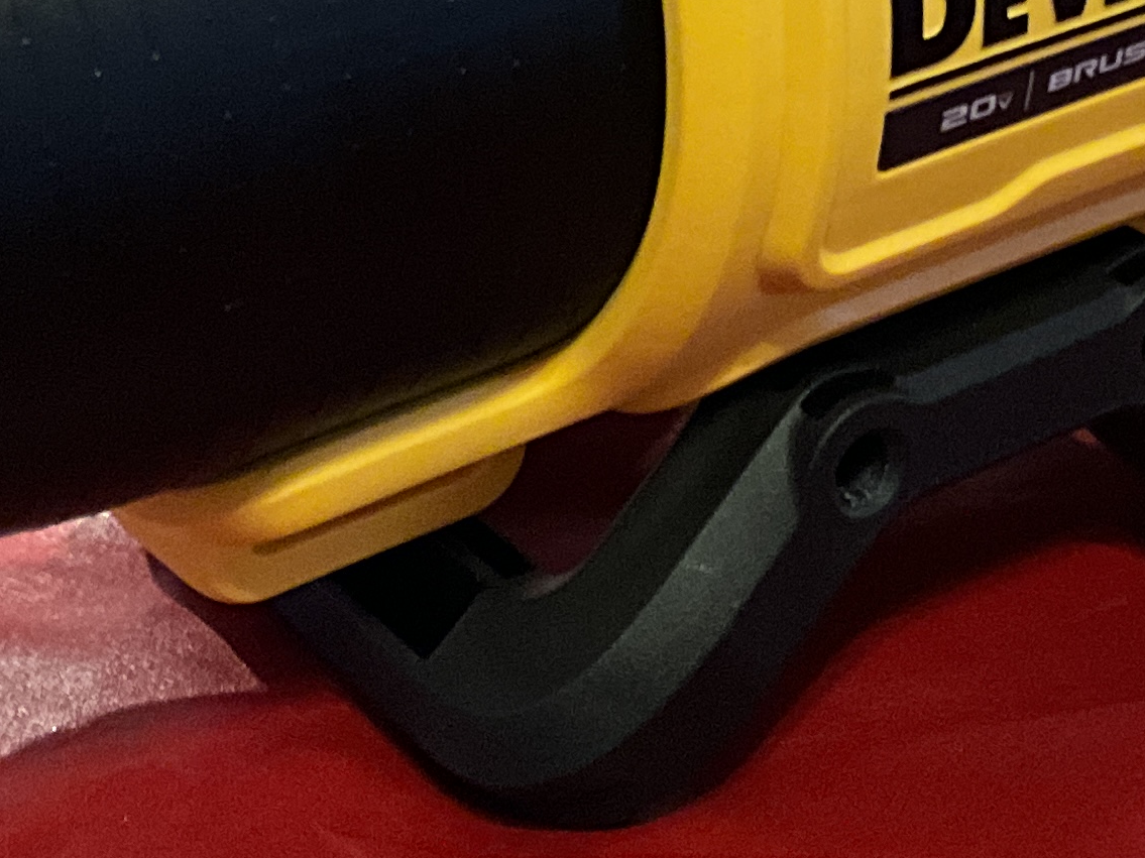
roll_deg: -3.5
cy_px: -256
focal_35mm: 103
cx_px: 672
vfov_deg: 13.8
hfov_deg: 19.1
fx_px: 3407
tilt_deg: -24.5
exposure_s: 1/30
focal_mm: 3
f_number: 1.8
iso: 250
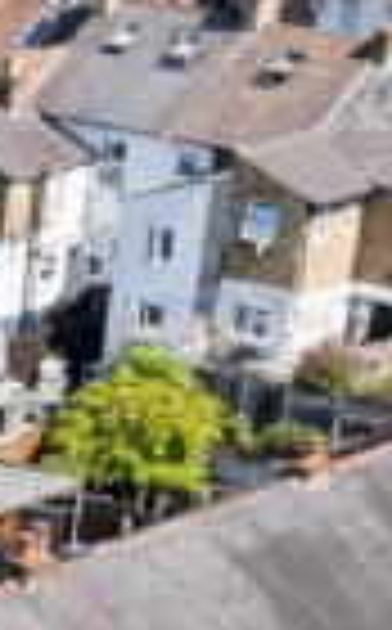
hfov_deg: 7.2
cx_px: -752
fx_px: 2815
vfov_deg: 12.5
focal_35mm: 164
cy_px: 765
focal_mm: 8.4
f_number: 2.8
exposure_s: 1/1600
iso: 140
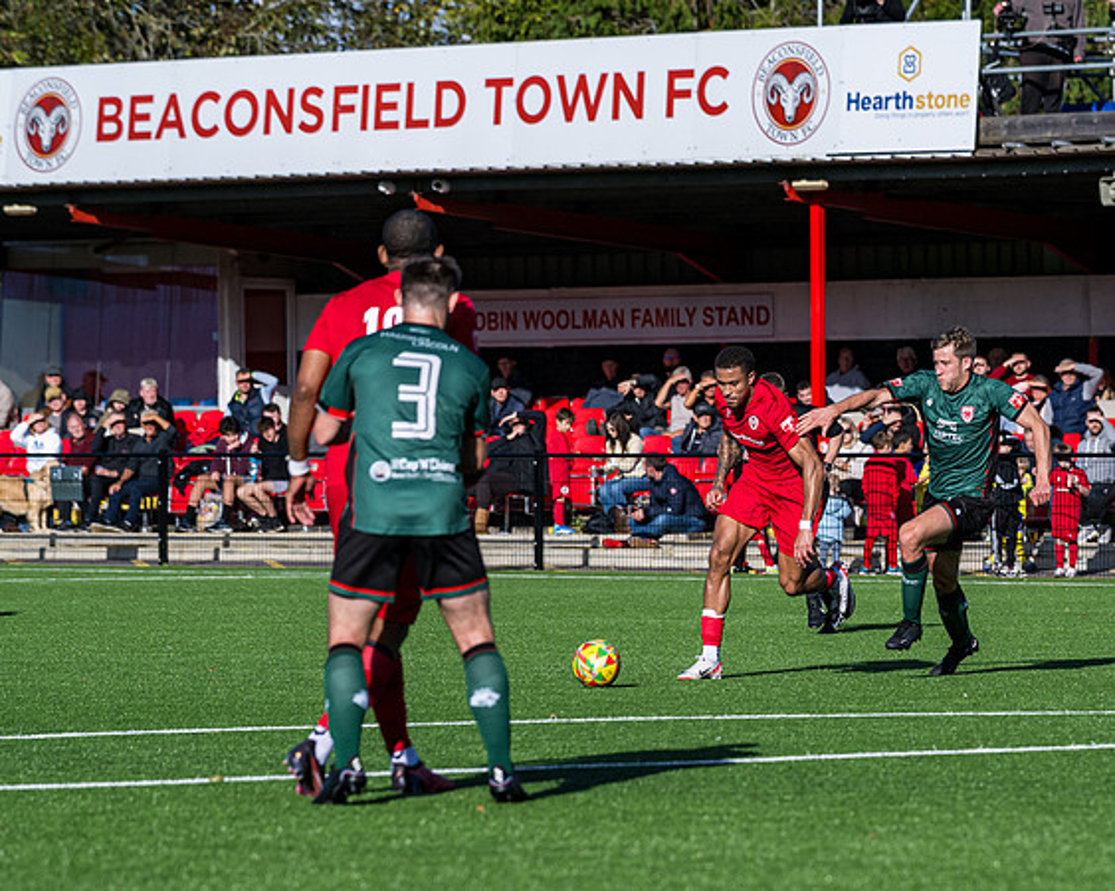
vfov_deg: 6.0
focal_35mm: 258
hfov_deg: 7.5
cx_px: 797
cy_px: 642
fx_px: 8524
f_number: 4
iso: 200
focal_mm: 135
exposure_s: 1/4000
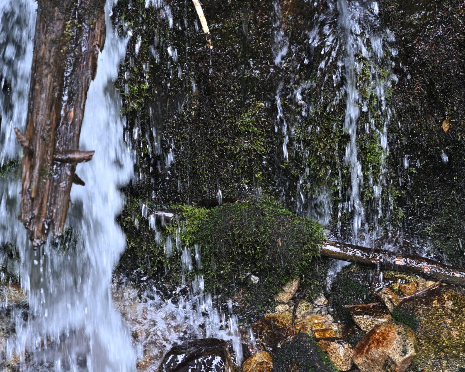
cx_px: 235
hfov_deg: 7.5
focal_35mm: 257
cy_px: 231
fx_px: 3536
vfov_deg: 6.0
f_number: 4
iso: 800
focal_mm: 120
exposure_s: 1/125
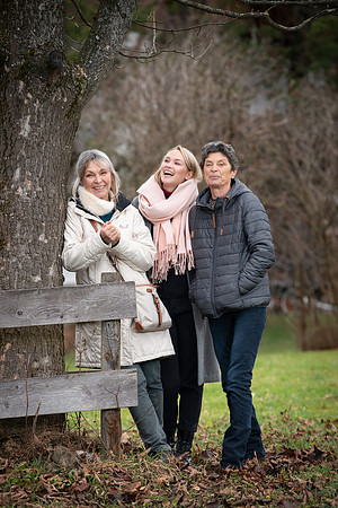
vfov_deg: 10.3
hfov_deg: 6.9
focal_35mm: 200
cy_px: 254
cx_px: 169
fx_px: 2816
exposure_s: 1/250
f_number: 5
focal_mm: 200
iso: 800
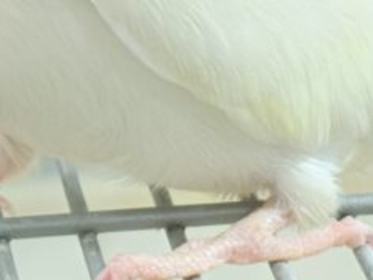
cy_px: 3
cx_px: 48
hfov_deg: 7.4
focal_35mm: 268
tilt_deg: -18.1
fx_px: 2889
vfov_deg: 5.5
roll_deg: +2.2
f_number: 1.6
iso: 64
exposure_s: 1/100
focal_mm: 5.96
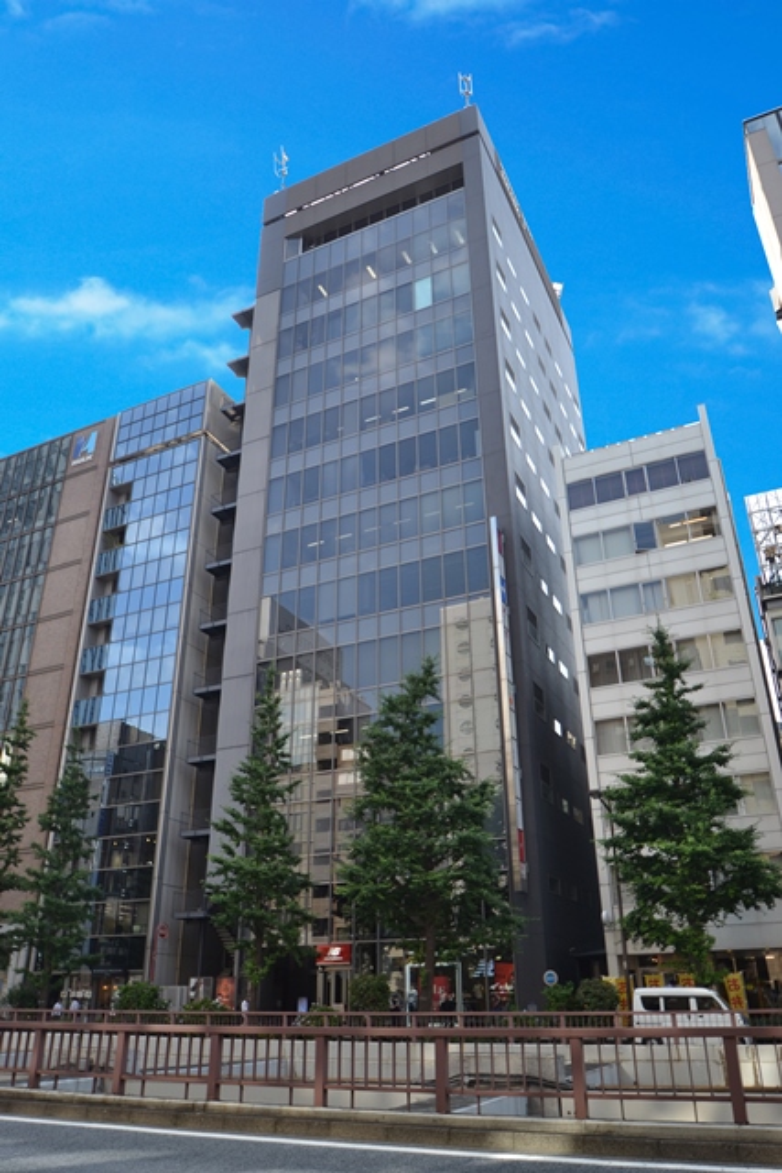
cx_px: 391
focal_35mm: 24
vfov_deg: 73.7
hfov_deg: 53.2
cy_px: 586
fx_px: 782
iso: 100
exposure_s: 1/125
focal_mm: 16
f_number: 5.6
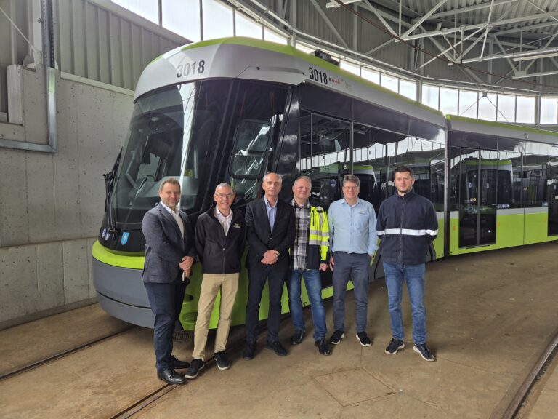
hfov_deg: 73.9
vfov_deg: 58.9
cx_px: 279
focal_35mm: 23
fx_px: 371
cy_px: 210
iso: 160
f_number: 1.8
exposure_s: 1/100
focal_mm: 5.4
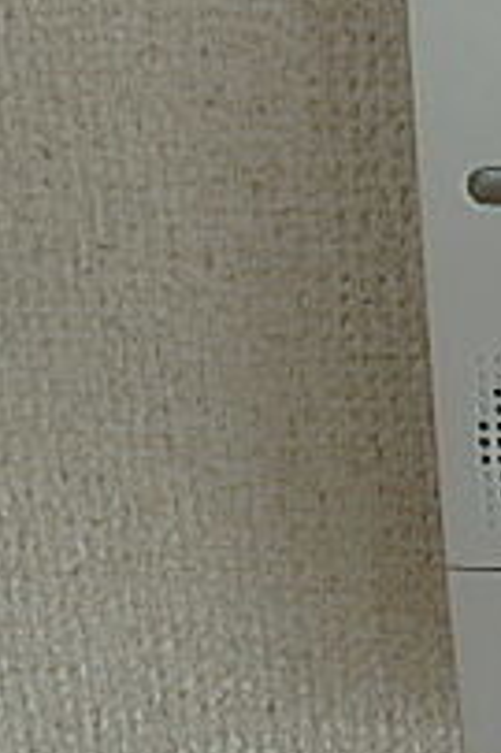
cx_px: 820
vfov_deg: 29.0
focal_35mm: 69
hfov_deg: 17.1
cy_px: 219
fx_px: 1443
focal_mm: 3.7
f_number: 3.5
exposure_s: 1/100
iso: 125
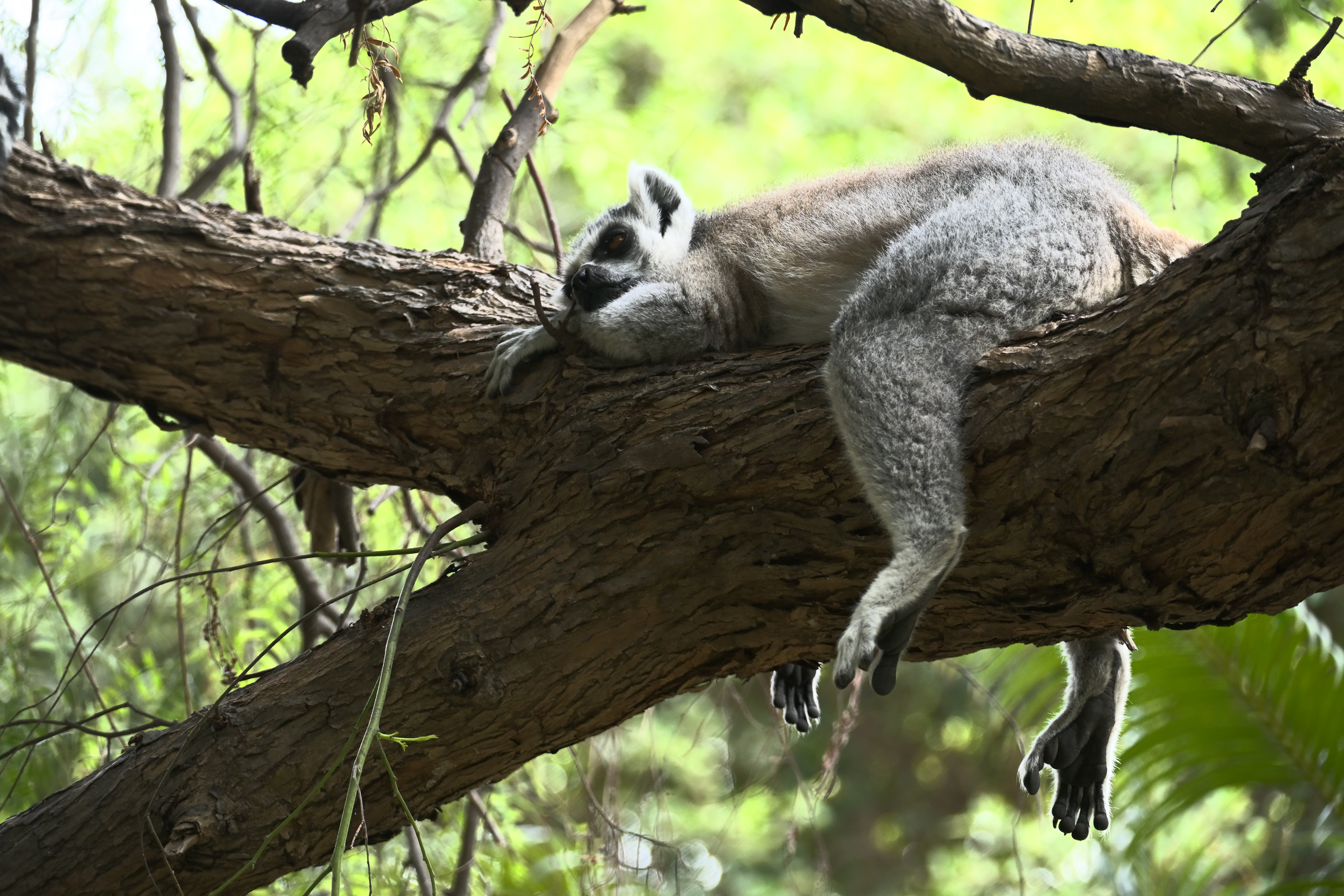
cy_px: 448
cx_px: 672
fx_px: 6160
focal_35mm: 165
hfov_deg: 12.5
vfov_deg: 8.3
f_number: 5
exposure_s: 1/200
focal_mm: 110
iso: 1100
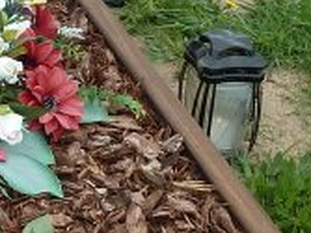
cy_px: -34
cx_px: -24
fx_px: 1374
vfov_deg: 9.6
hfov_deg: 12.7
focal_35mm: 153
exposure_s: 1/250
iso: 80
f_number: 4
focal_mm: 4.1
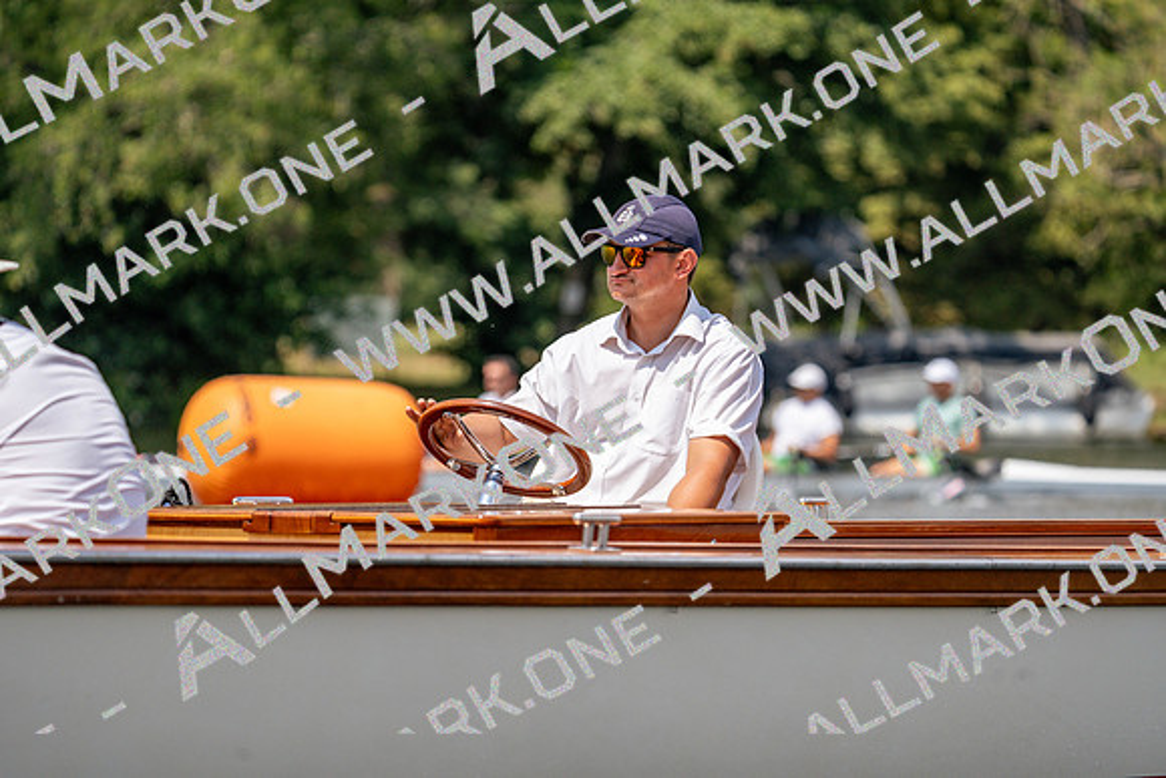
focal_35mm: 291
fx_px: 9427
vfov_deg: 4.7
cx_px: 583
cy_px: 389
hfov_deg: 7.1
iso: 200
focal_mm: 291
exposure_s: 1/1600
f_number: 5.6
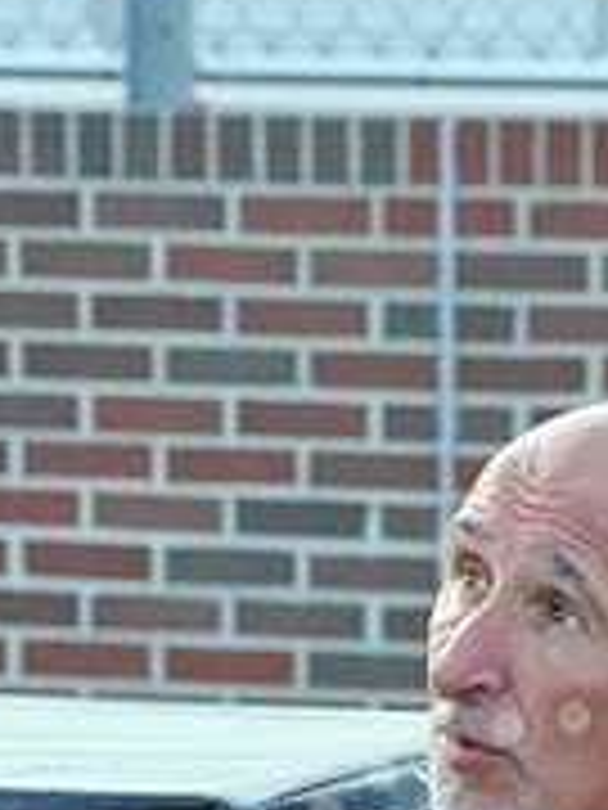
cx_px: 631
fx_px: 9040
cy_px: 1238
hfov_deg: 3.8
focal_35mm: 386
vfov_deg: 5.1
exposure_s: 1/125
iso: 1000
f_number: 10
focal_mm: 125
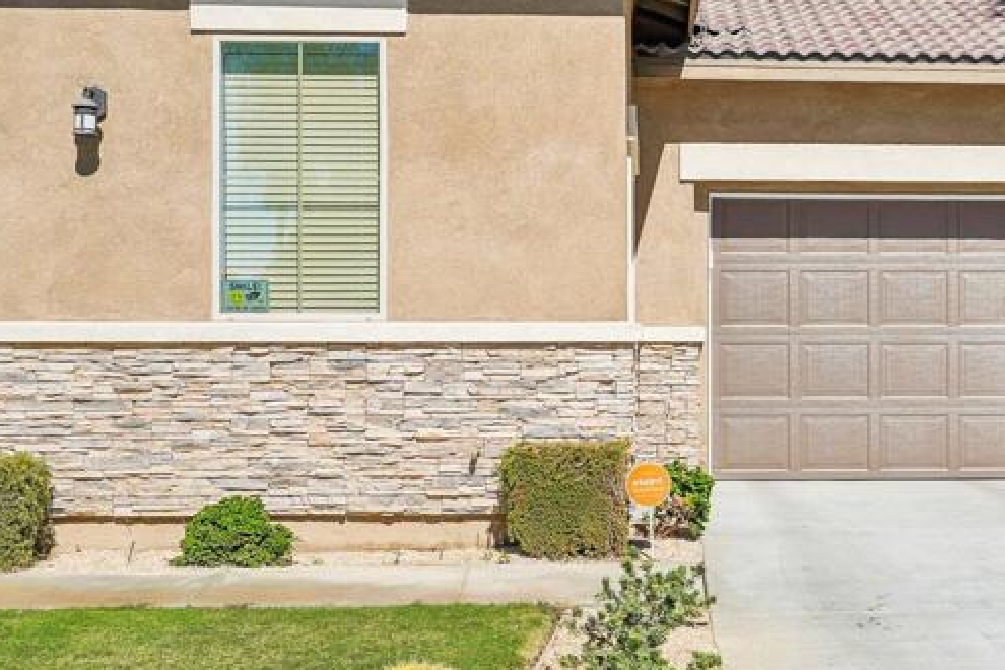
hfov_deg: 32.7
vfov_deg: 22.6
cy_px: 262
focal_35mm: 60
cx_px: 769
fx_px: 1675
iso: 100
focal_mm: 29
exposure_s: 1/500
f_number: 8
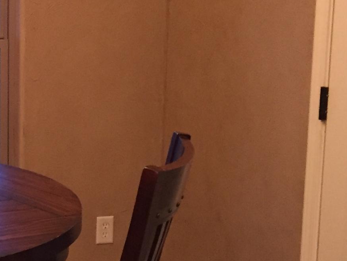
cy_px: 148
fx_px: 1003
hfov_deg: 17.5
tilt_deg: -12.0
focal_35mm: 100
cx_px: -187
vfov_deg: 14.8
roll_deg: +0.8
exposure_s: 1/17
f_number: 2.2
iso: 250
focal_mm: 4.15
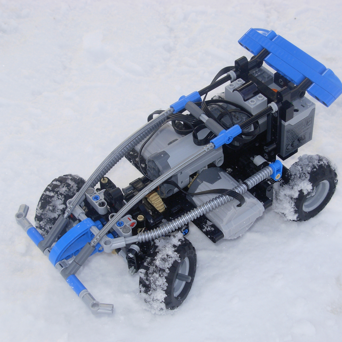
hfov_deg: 22.8
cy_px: 171
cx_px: 188
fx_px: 850
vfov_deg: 22.8
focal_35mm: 76
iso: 79
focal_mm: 10.5
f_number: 3.4
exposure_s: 1/304
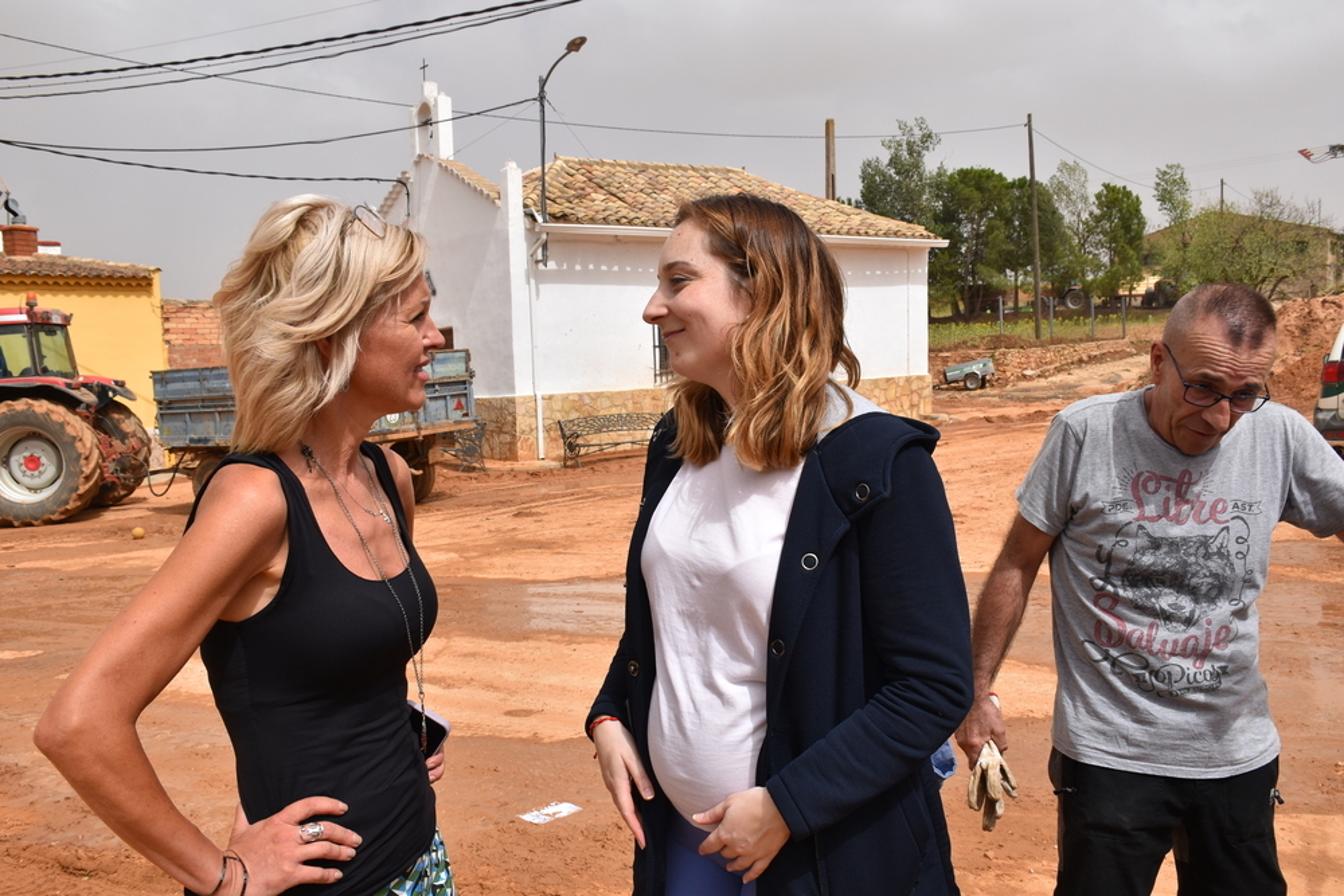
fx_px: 1120
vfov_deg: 43.6
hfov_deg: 61.9
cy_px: 448
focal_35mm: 30
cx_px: 672
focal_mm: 20
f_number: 10
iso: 200
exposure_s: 1/400
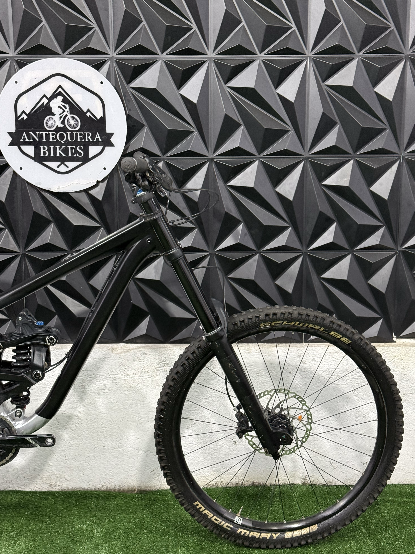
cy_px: 276
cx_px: 205
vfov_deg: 38.9
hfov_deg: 29.7
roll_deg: -0.3
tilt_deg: -9.2
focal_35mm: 49
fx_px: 783
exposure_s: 1/60
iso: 250
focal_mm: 6.76
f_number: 1.78
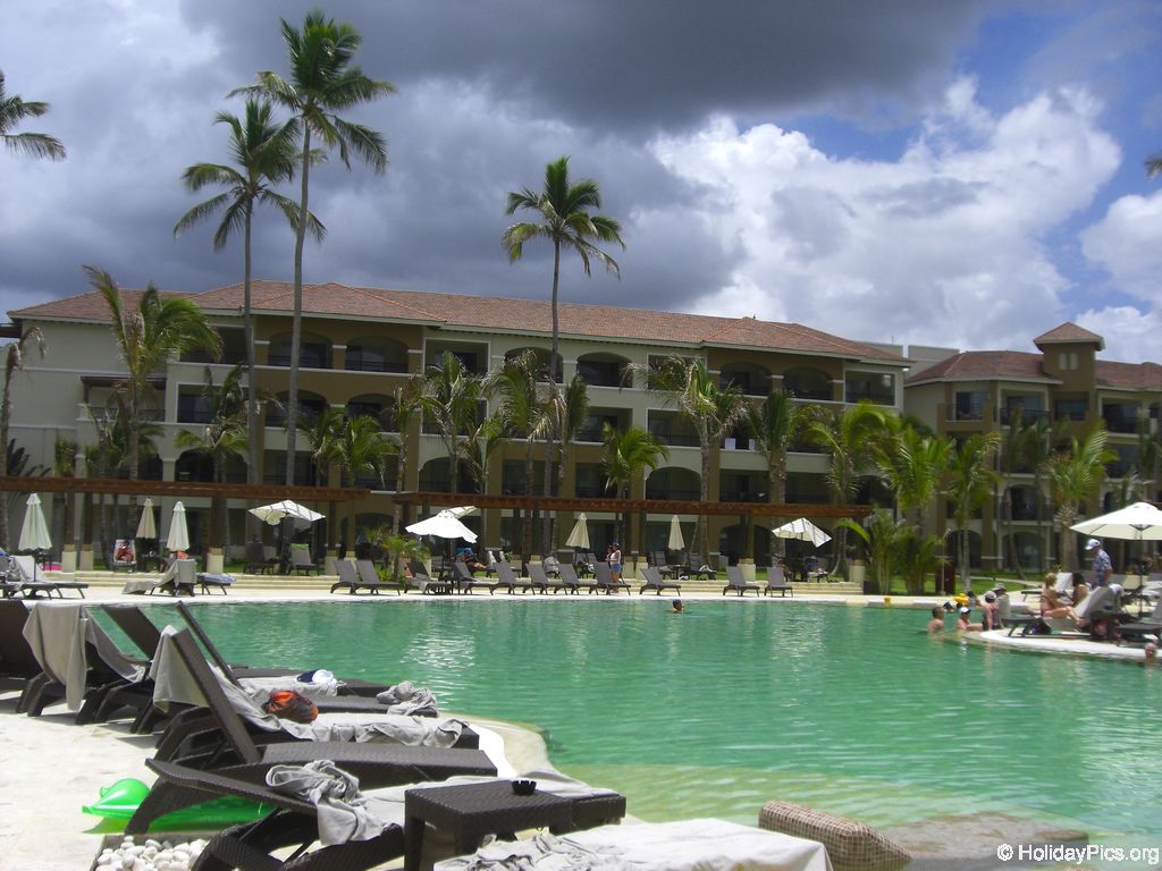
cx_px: 581
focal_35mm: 38
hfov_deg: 49.0
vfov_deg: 37.7
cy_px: 436
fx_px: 1276
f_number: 8
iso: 64
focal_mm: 6.2
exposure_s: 1/250
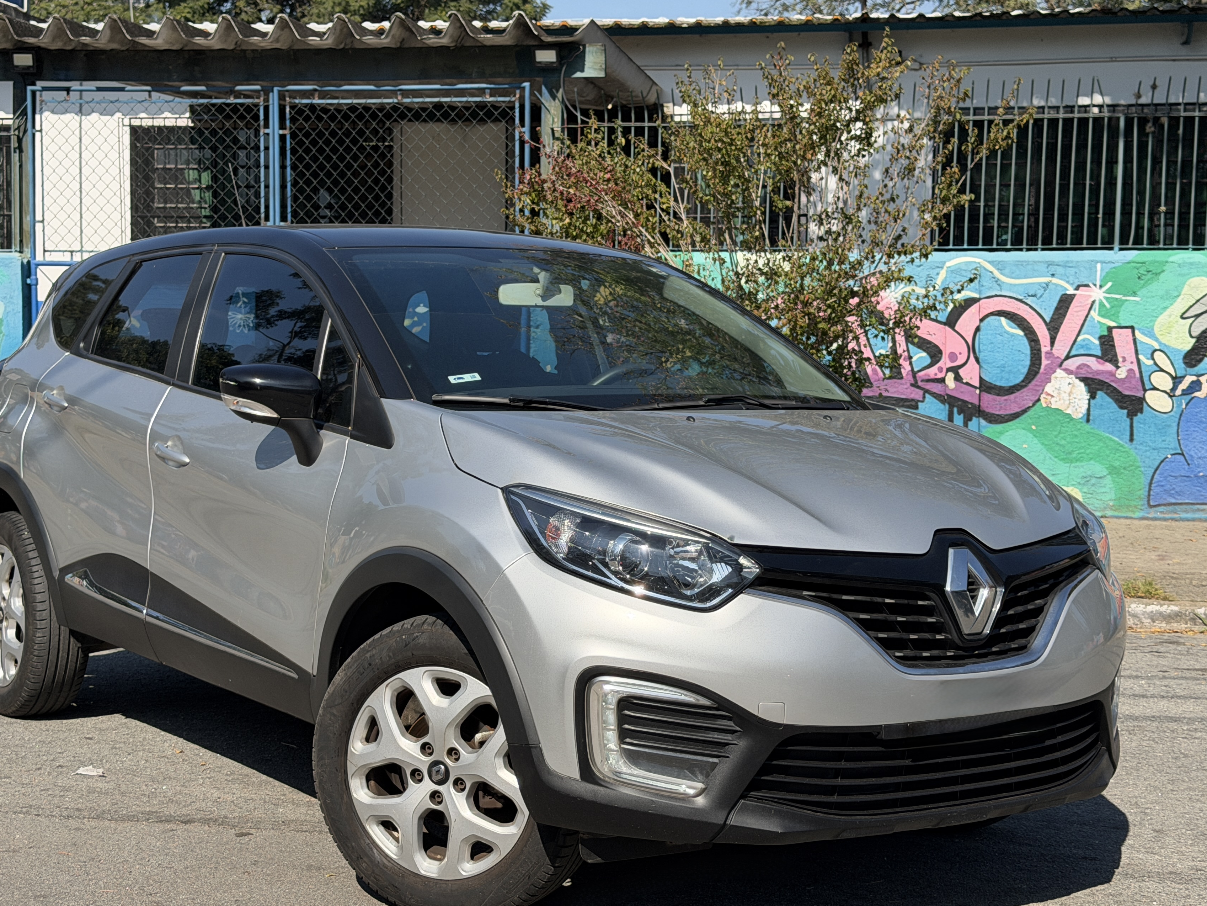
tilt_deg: -4.5
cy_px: 477
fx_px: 1988
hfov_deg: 33.7
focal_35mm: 57
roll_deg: +0.1
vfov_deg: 25.7
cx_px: 526
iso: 80
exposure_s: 1/5208
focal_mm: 6.76
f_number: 1.78
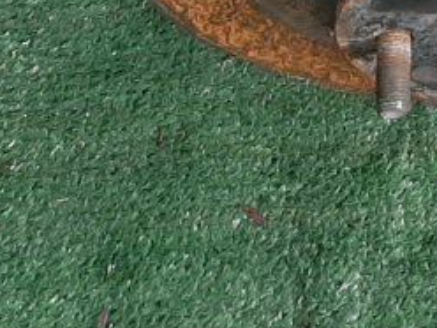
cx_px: 546
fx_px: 1906
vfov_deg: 8.9
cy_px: -448
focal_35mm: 151
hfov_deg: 12.7
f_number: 1.7
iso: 154
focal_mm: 3.93
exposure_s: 1/50
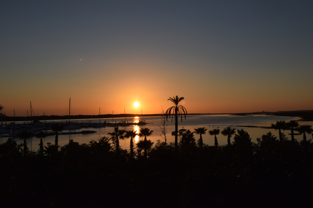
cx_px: 156
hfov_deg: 53.1
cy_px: 104
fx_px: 313
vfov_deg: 36.9
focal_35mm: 36
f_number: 11
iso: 640
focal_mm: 24
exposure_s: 1/2500
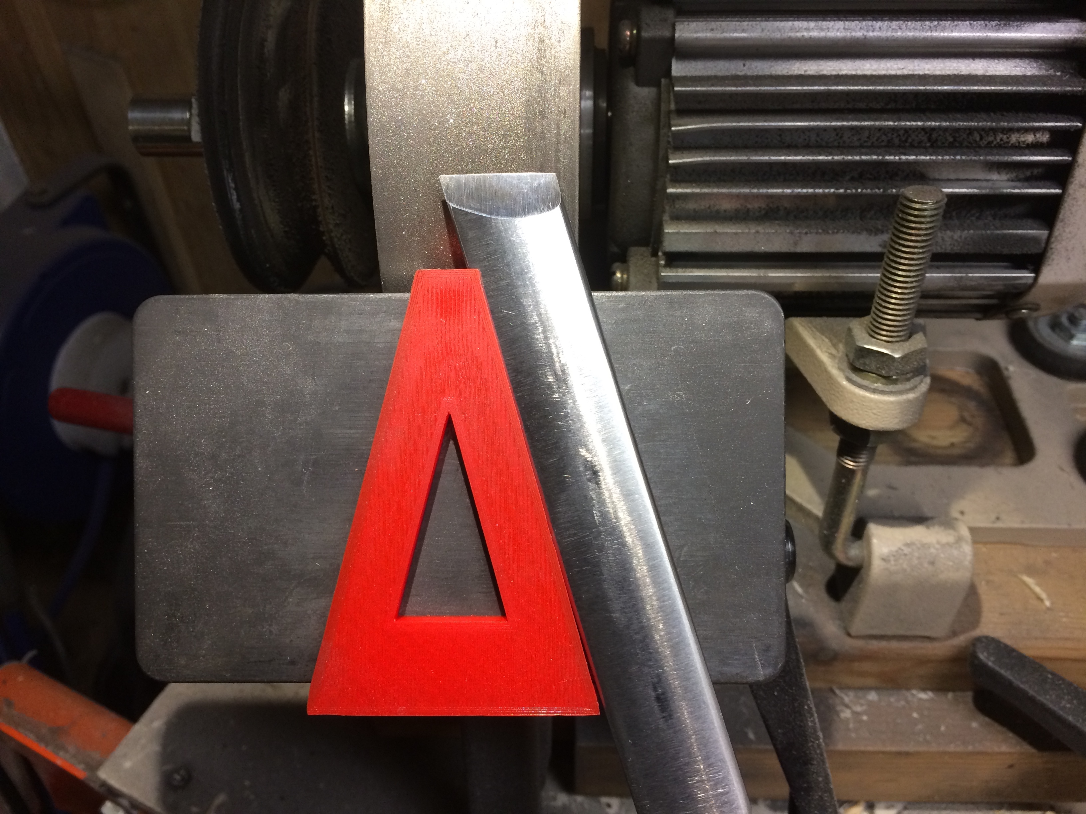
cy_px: 407
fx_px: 910
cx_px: 543
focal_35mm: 29
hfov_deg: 61.7
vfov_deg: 48.2
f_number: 2.2
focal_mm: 4.15
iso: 80
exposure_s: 1/33
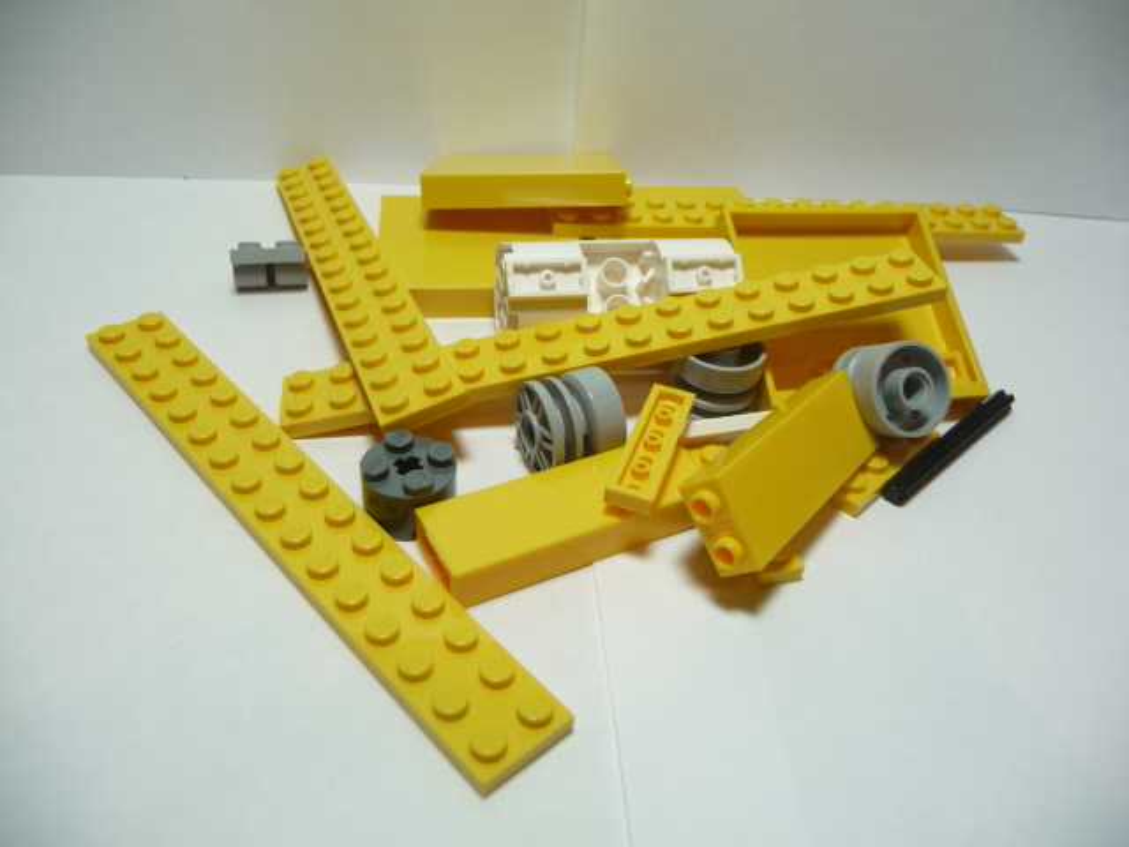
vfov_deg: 49.7
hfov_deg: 63.4
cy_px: 424
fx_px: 913
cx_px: 564
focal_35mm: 28
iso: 100
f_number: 3.3
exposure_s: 1/50
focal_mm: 4.7
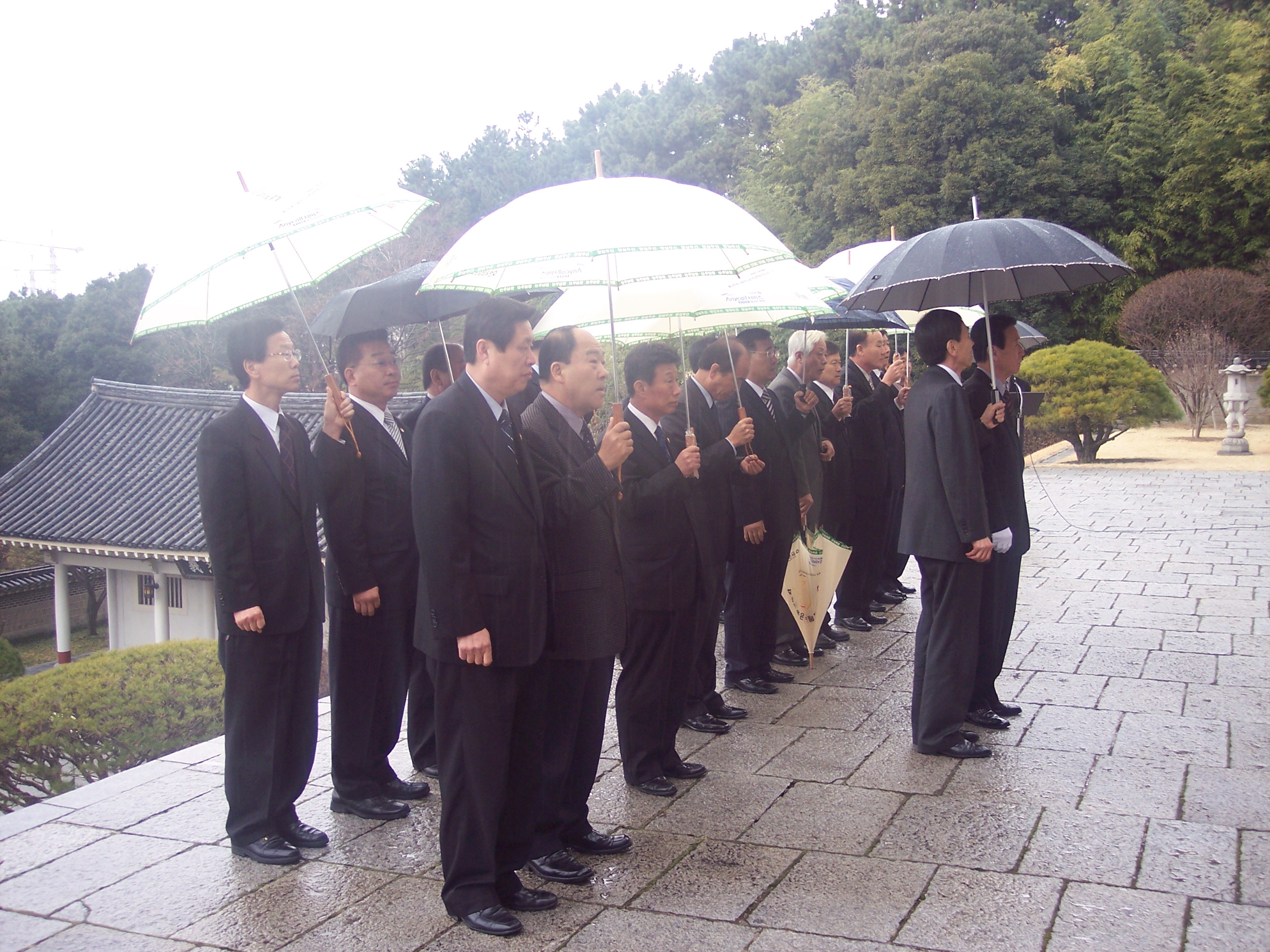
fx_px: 1431
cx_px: 635
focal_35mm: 39
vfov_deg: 36.8
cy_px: 476
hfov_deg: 47.9
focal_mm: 8
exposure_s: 1/60
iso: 100
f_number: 2.8
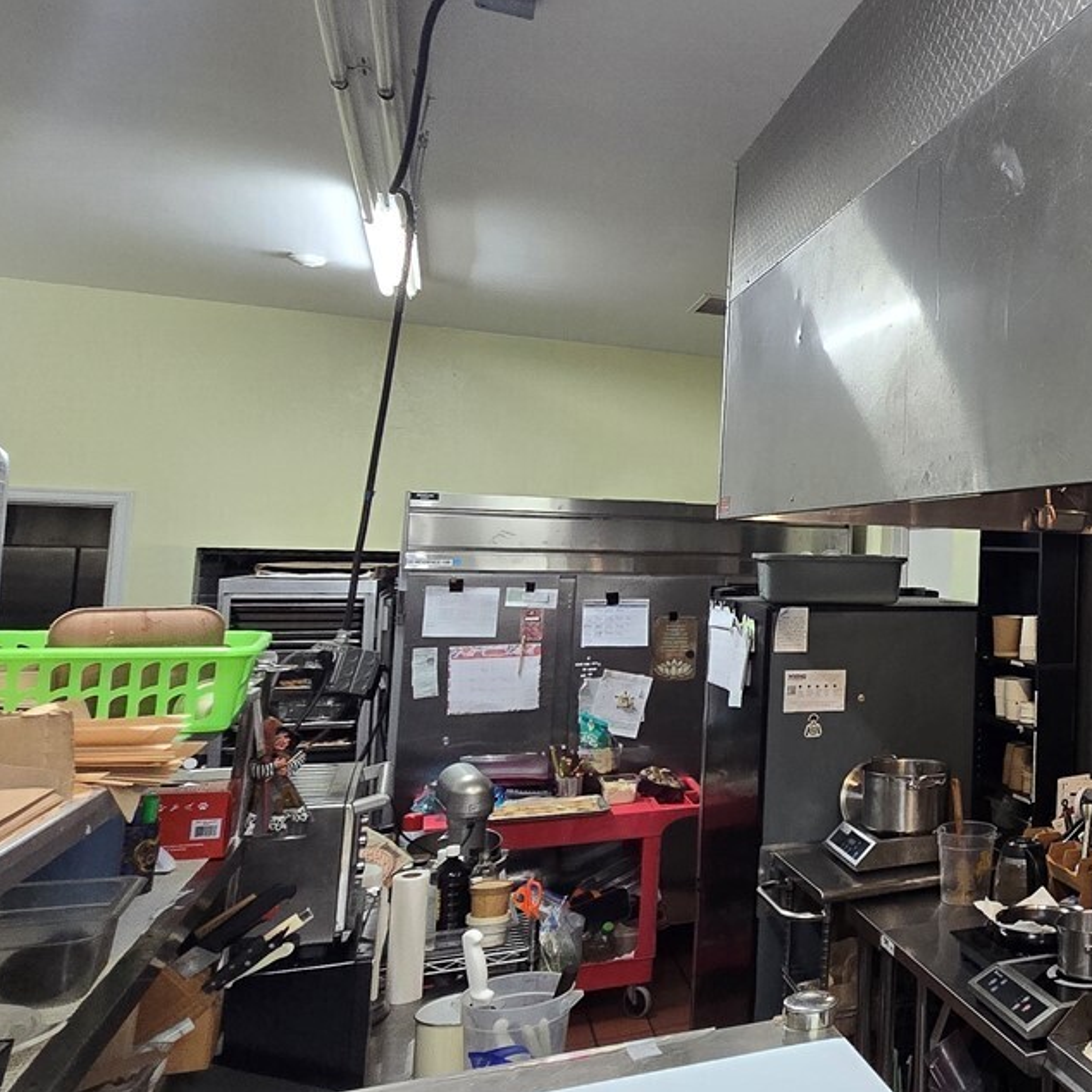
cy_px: 479
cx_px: 1113
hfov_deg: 45.9
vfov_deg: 55.5
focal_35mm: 29
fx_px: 1035
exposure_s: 1/60
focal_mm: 2.2
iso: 320
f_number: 2.2
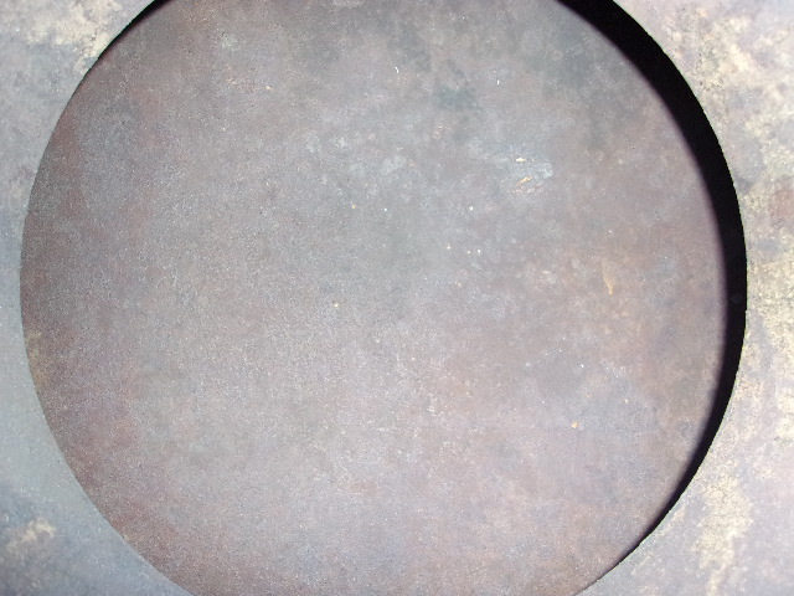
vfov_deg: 51.4
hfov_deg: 65.3
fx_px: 619
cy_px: 298
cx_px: 397
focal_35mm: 27
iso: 200
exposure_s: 1/34
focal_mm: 4.9
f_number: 3
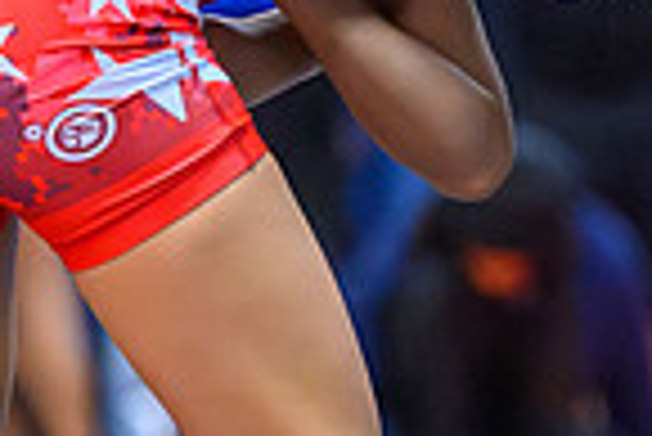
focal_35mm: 762
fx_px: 13814
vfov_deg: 1.8
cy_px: 62
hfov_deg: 2.7
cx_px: 511
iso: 18000
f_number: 2.8
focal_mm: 145
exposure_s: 1/640
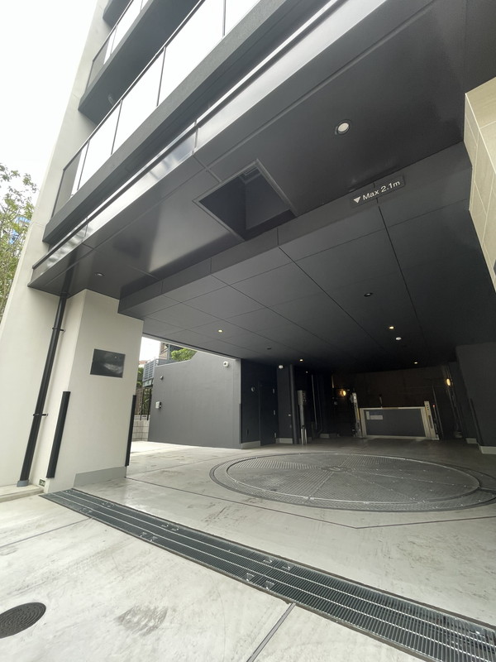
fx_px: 267
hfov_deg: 85.7
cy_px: 331
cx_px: 248
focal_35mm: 14
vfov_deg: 102.1
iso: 80
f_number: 2.4
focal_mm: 1.55
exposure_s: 1/99
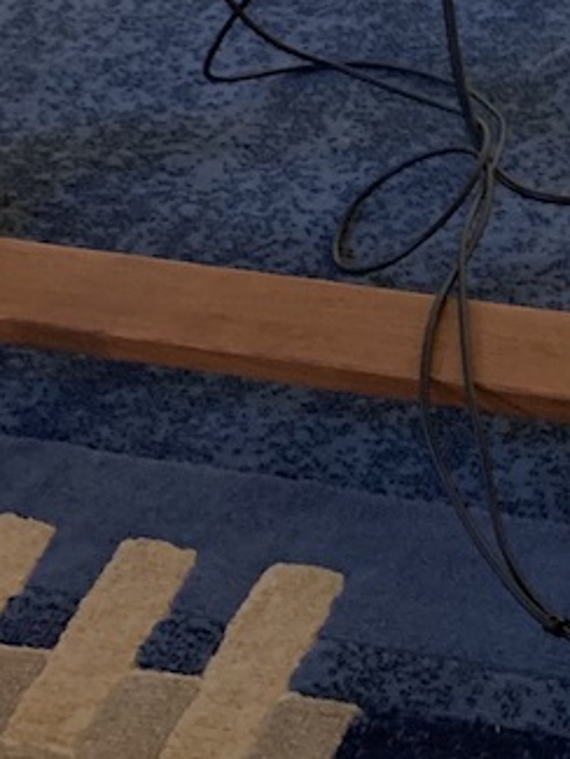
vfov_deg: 18.8
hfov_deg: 14.1
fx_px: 2106
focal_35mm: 96
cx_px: 937
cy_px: -266
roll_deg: +2.3
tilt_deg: -30.0
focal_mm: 4.25
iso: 320
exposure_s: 1/25
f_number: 1.8
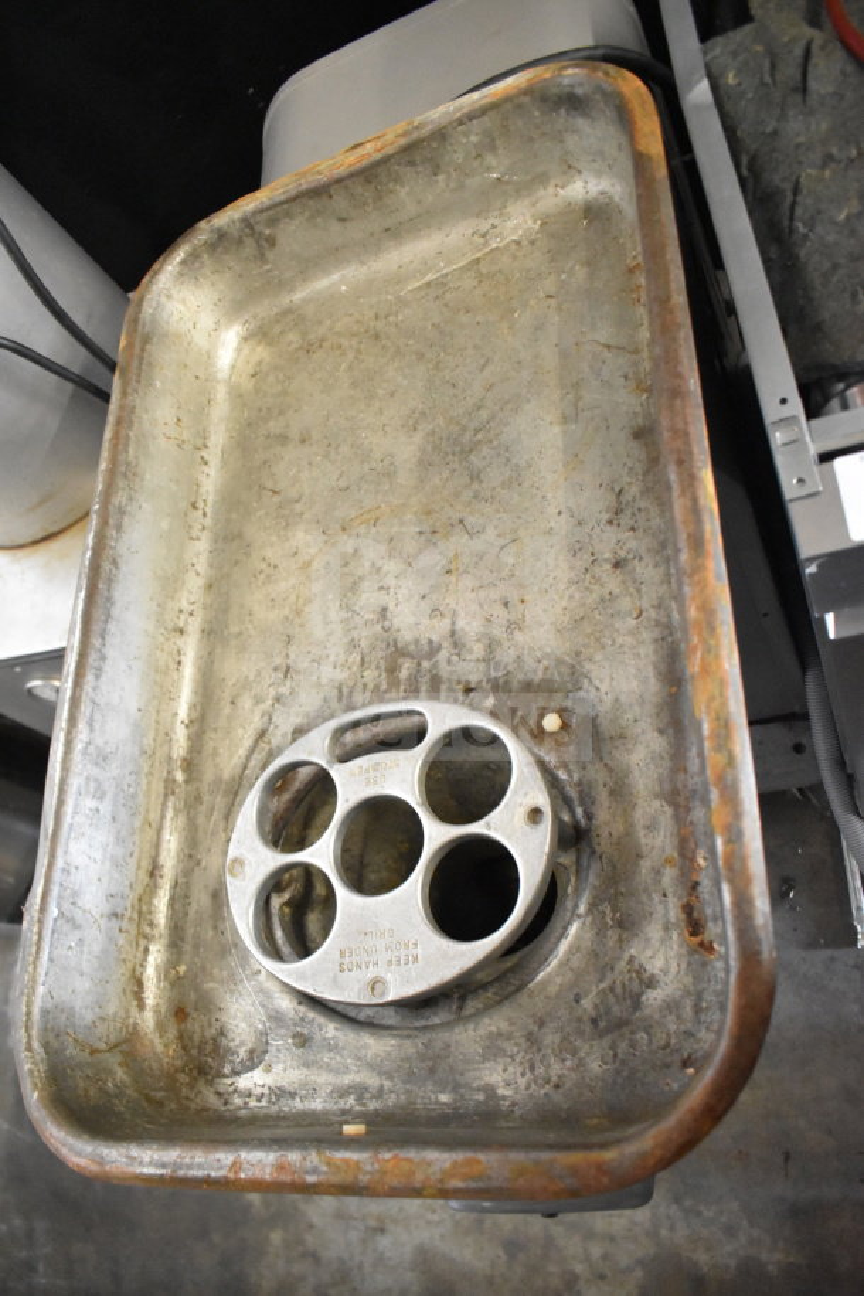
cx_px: 432
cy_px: 648
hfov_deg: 47.9
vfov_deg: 67.4
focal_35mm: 27
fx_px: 972
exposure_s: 1/60
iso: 6400
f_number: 4
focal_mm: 18
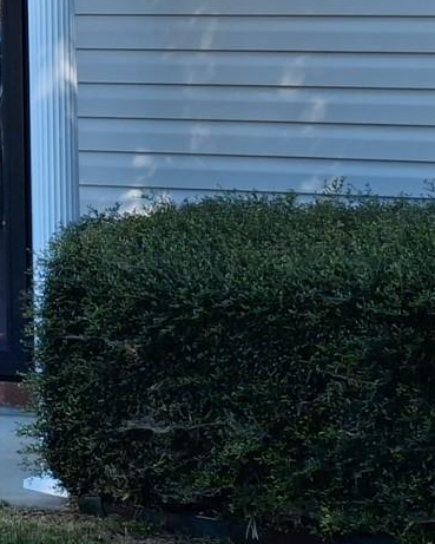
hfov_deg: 13.1
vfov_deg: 16.0
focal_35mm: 117
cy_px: -32
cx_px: 41
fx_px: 1882
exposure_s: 1/400
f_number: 1.8
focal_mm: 4
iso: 25
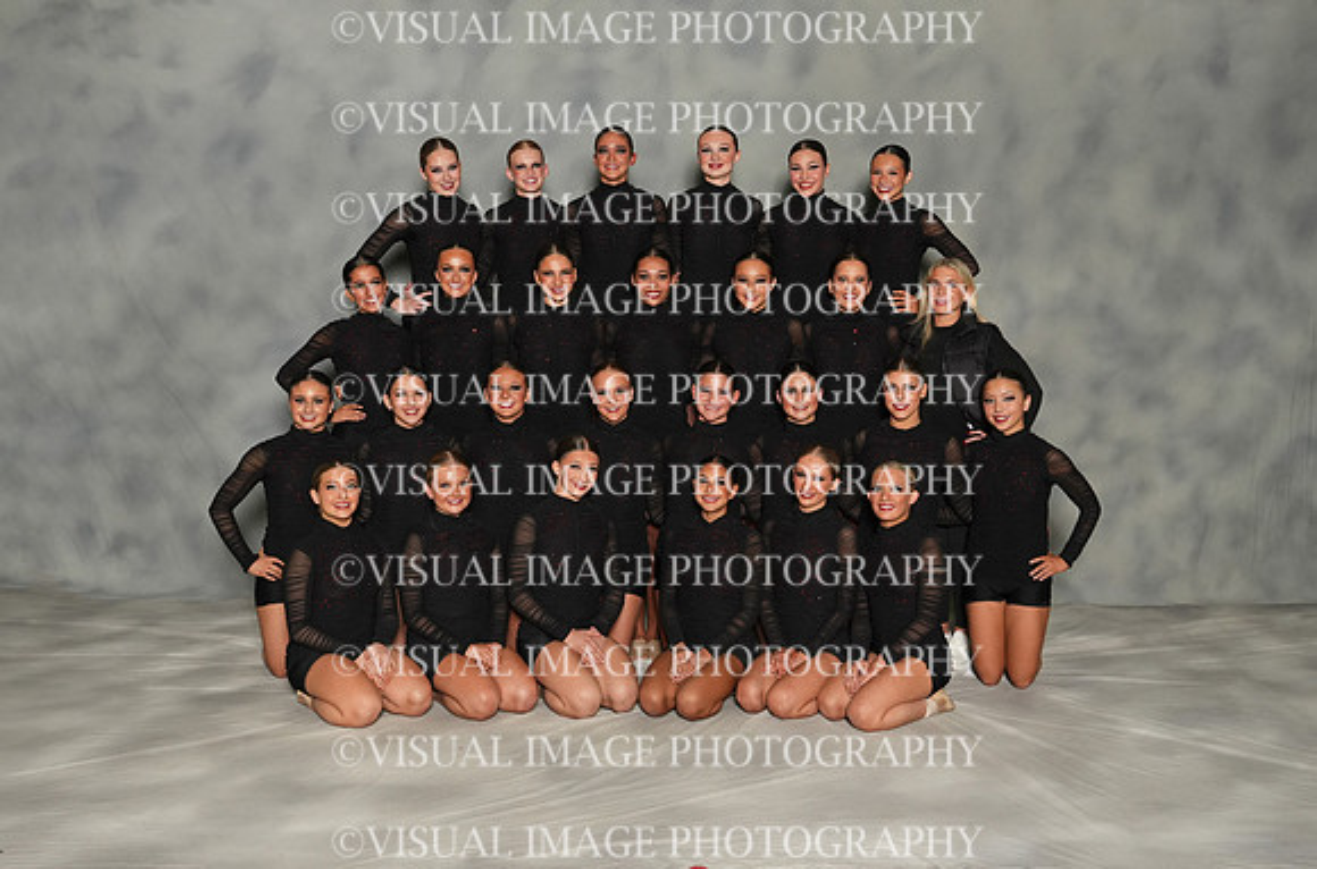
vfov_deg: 36.6
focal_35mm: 36
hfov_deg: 53.3
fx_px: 1313
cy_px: 434
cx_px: 658
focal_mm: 24
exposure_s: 1/125
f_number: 8
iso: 800
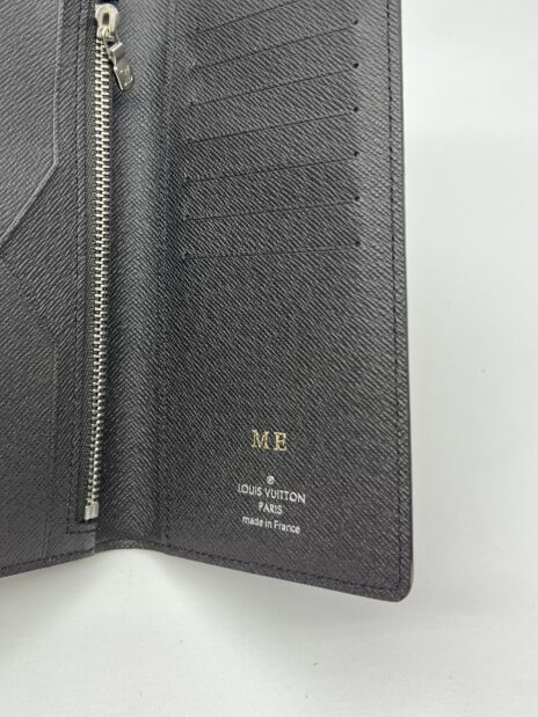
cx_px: 158
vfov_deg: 43.5
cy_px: 273
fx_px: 891
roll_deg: -2.7
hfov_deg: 33.1
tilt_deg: -43.3
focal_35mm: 43
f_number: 1.5
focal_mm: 5.7
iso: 50
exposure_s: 1/100
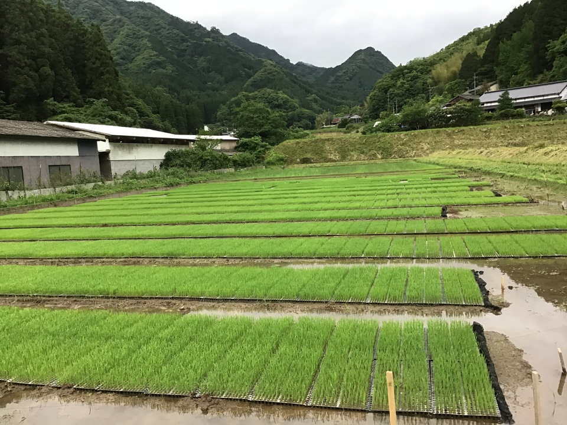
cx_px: 284
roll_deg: +3.1
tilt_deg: -5.9
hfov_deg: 58.4
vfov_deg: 45.4
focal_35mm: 31
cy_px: 212
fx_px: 508
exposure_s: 1/30
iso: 32
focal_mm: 3.3
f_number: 2.4
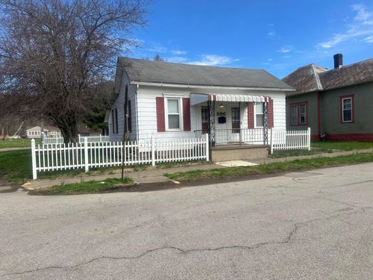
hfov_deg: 71.6
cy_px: 140
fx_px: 259
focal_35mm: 24
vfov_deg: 56.8
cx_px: 186
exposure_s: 1/4016
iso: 80
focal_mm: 6.86
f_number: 1.78
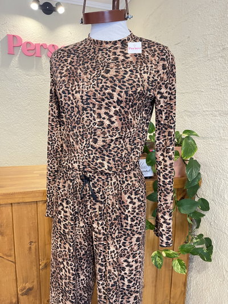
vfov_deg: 67.3
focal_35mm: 26
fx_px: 228
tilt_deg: -9.2
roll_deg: -0.4
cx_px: 114
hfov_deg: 53.1
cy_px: 152
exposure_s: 1/50
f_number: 1.6
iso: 250
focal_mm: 5.1
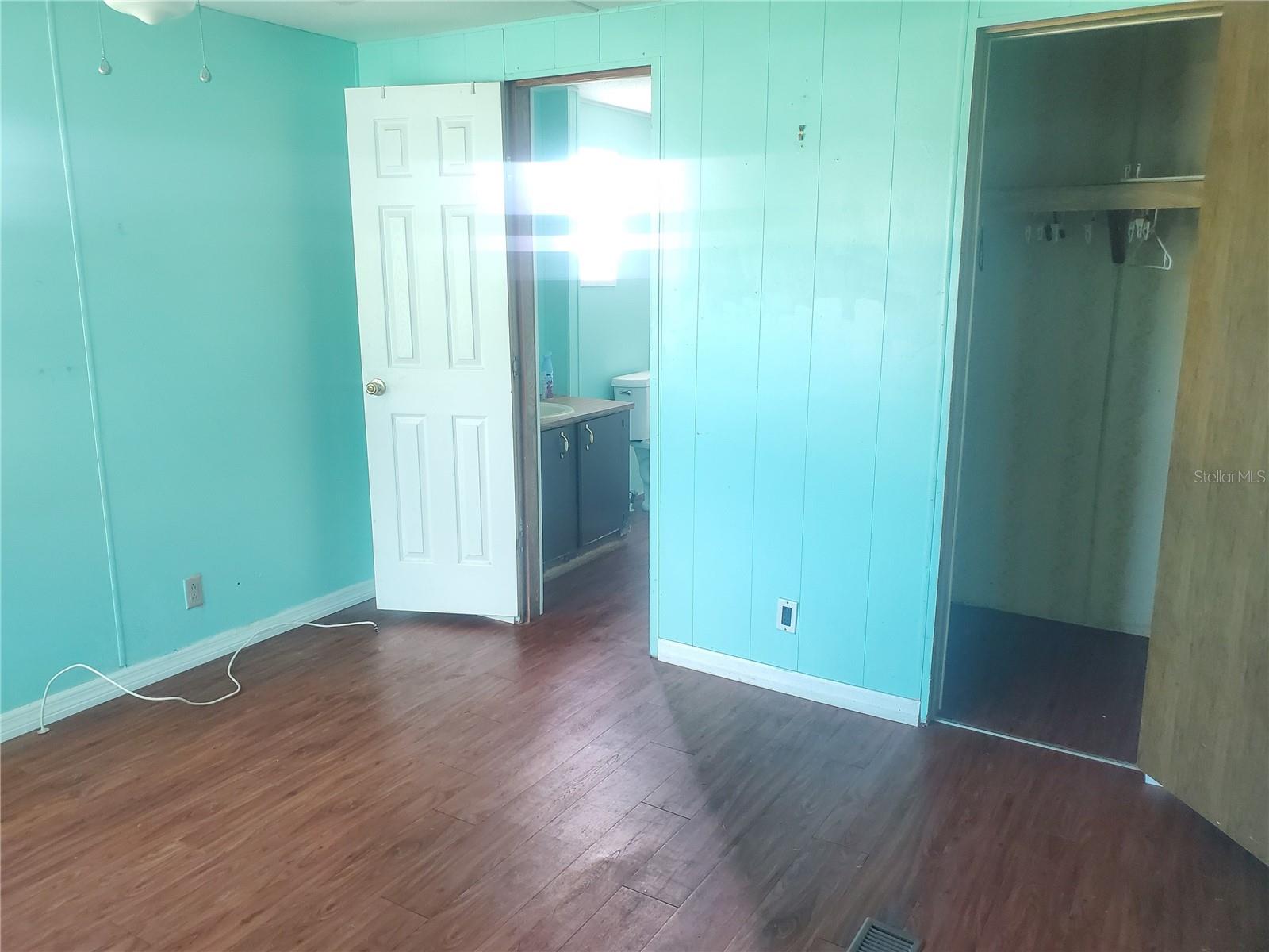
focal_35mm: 26
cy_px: 476
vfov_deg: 53.1
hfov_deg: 67.3
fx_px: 953
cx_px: 634
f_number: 2.4
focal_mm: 4.3
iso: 250
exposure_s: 1/50
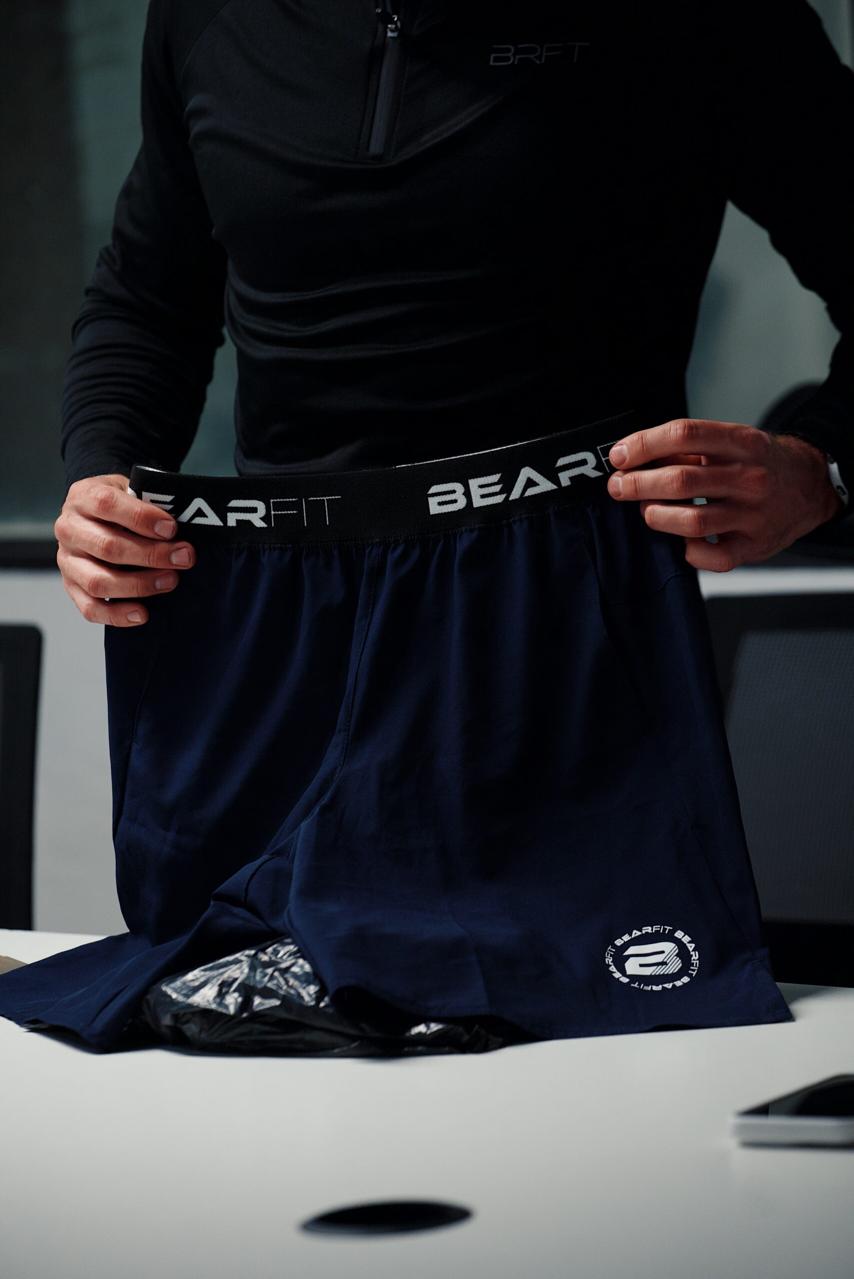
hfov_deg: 9.3
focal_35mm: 147
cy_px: 640
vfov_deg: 14.0
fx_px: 5223
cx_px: 427
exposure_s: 1/100
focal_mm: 147
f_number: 4.5
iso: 1000
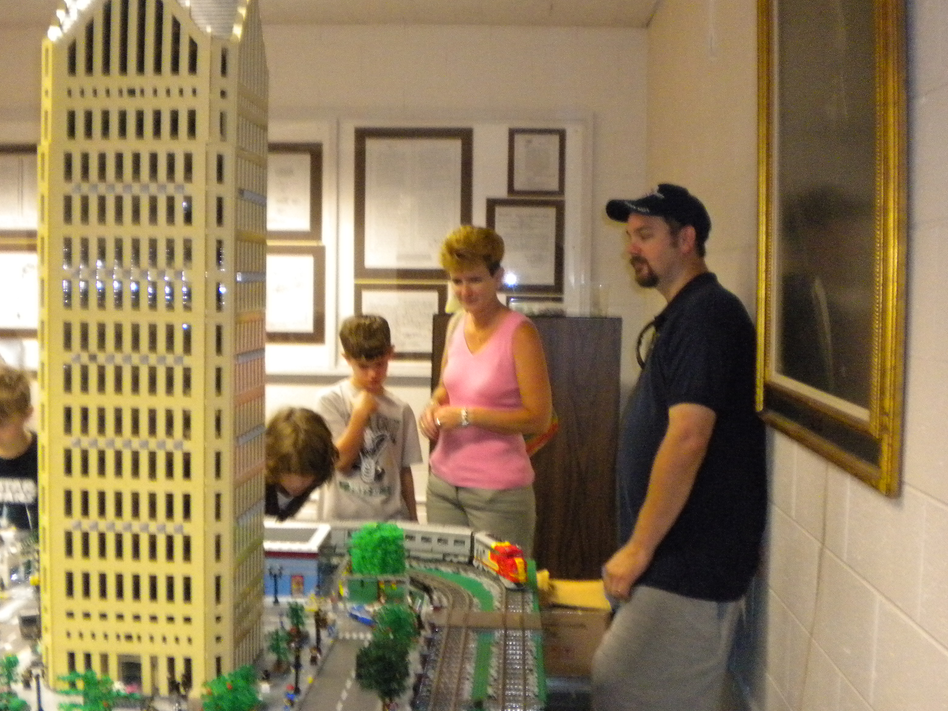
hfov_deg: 45.8
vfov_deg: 35.1
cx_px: 448
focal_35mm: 41
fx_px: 1123
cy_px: 351
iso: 800
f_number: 3.1
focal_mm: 6.3
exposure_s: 1/36.4
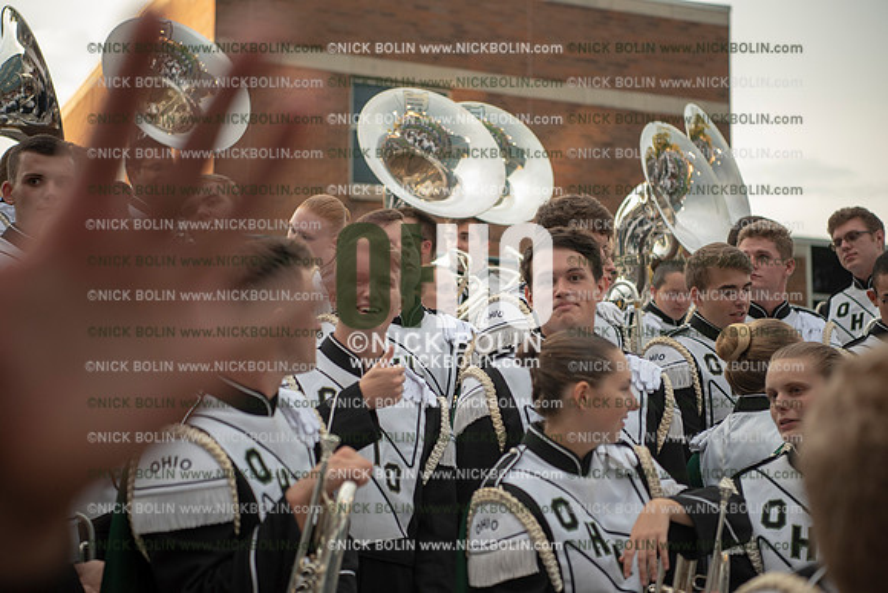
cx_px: 444
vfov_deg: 19.5
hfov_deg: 28.8
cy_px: 296
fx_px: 1727
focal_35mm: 70
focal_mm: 70
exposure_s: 1/1000
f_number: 3.2
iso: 800
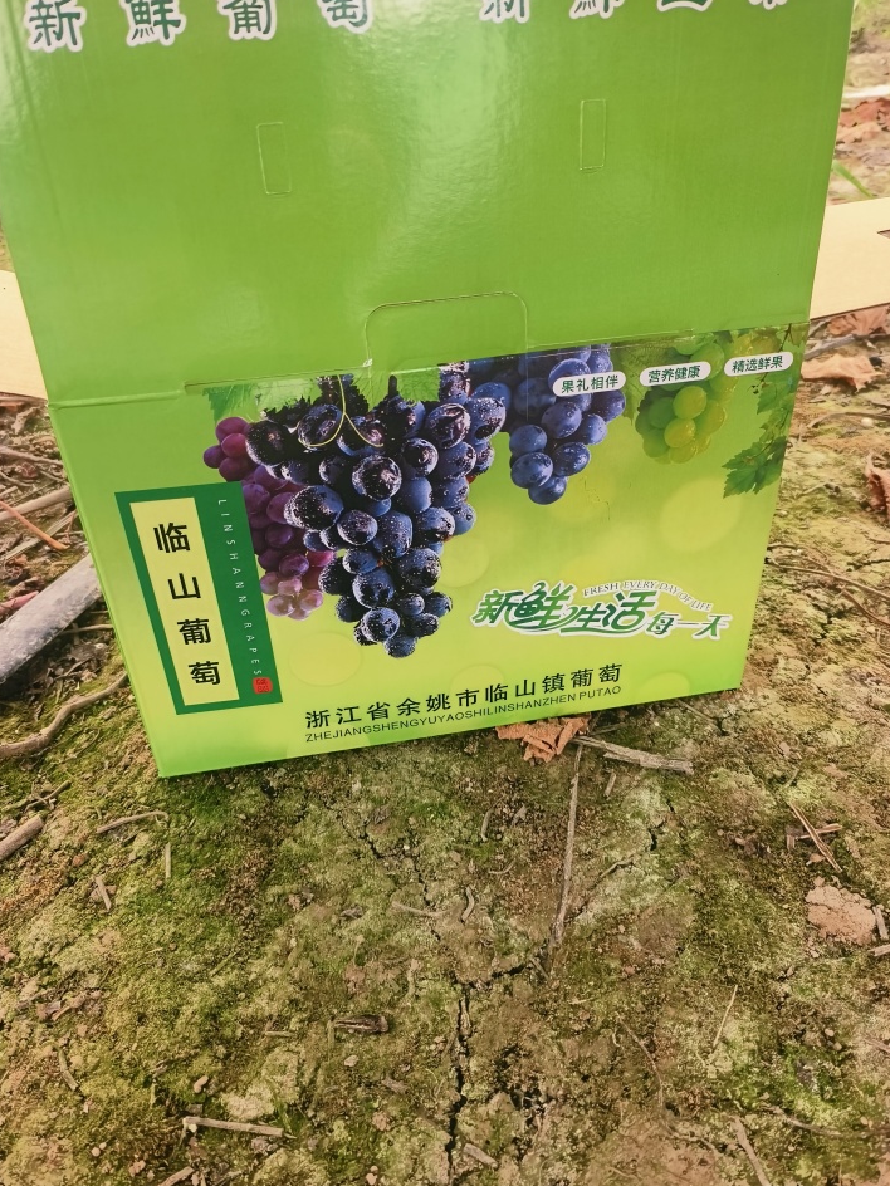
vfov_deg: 67.3
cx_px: 459
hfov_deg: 53.1
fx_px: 891
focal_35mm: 26
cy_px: 575
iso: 246
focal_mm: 5.5
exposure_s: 1/100
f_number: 1.75
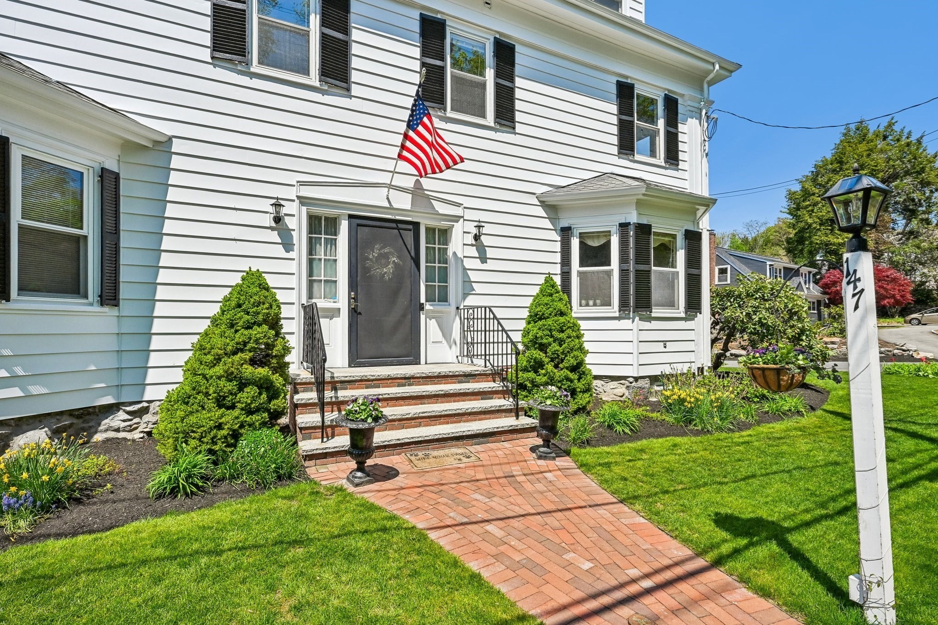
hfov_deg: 93.3
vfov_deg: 70.4
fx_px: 443
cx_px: 469
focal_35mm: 17
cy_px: 312
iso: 400
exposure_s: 1/1600
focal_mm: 17
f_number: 8
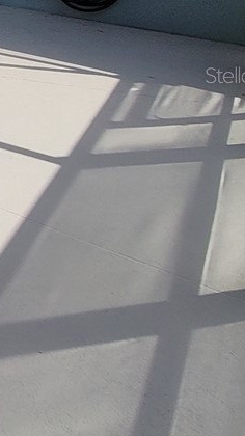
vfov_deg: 36.9
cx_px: -527
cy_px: 75
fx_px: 624
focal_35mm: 54
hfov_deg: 10.9
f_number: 2.2
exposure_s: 1/2490
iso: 64
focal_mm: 2.2
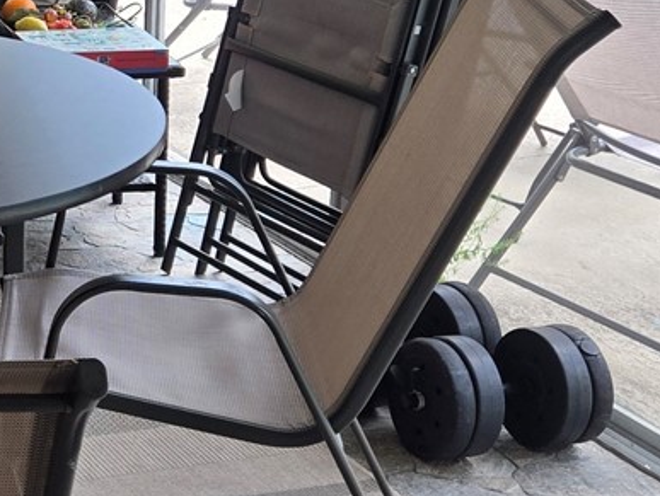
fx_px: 1813
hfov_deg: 18.6
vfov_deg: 15.5
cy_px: 78
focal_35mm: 95
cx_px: -285
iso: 50
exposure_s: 1/120
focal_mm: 5.4
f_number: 1.8
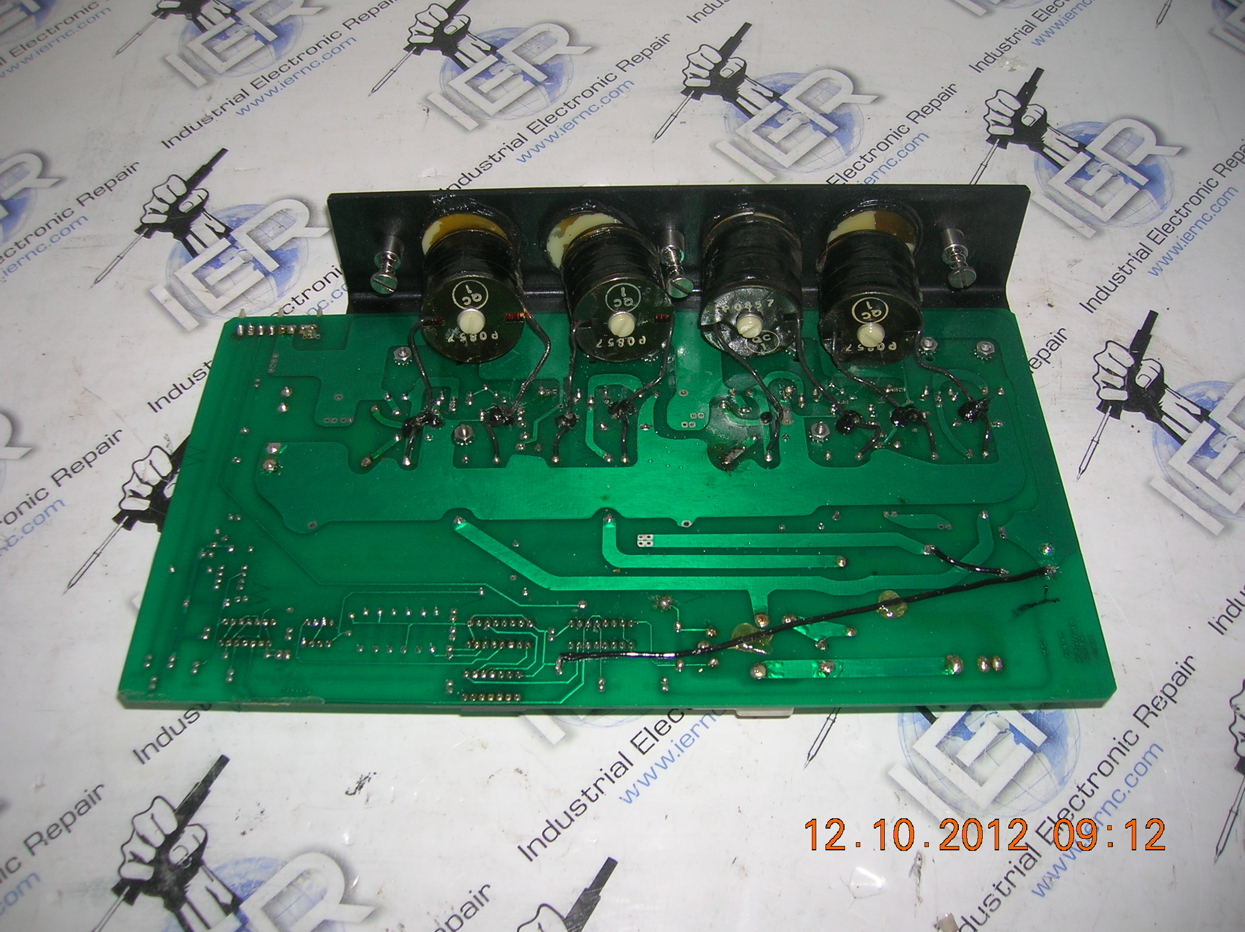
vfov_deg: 41.7
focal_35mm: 34
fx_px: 1222
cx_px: 622
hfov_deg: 54.0
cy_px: 466
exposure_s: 1/60.1
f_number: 2.9
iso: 50
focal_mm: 5.7
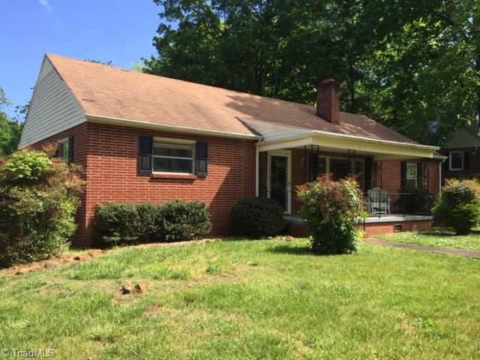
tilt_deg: +3.3
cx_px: 240
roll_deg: -0.9
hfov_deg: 61.7
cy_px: 180
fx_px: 402
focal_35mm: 29
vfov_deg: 48.2
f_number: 2.2
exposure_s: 1/860
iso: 32
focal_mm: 4.15
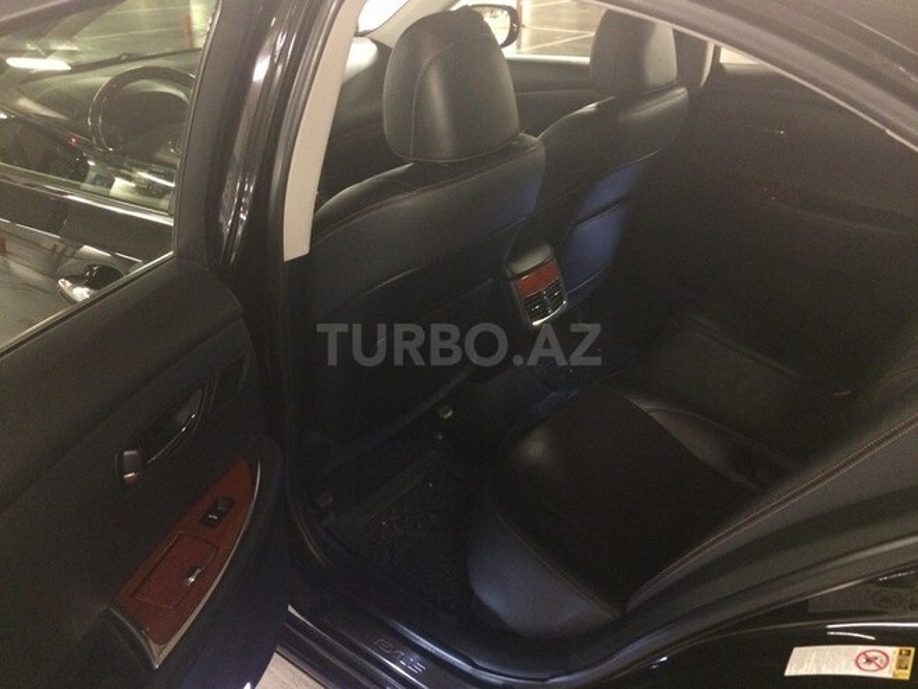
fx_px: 769
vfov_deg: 48.2
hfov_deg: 61.7
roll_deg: -0.2
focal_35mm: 29
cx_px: 459
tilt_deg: -28.6
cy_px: 344
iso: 500
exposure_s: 1/17
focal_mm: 4.15
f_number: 2.2
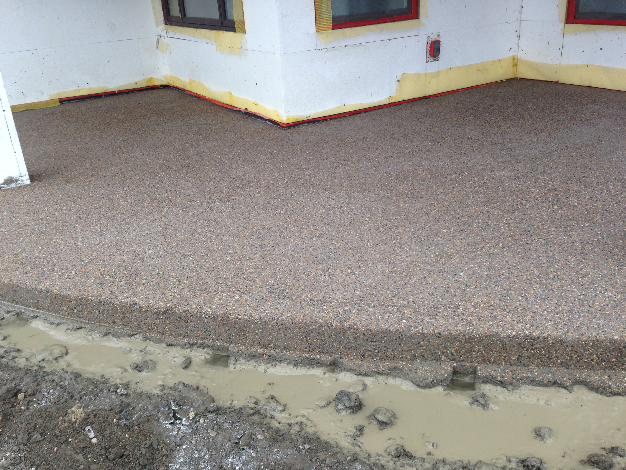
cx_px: 313
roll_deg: +5.0
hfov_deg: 55.4
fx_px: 597
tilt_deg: -24.5
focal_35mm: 33
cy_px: 235
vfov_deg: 42.9
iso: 50
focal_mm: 4.12
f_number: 2.4
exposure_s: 1/184
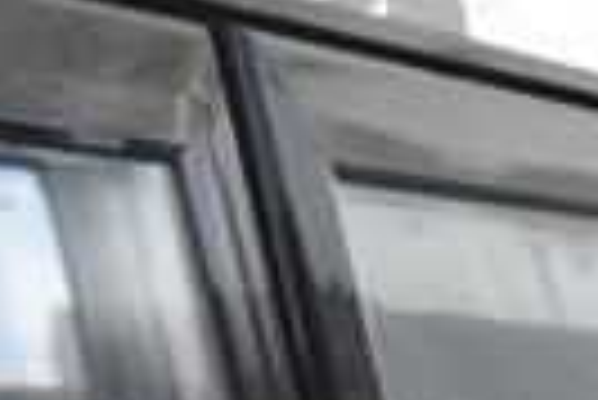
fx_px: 3081
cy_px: -420
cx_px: -400
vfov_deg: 7.1
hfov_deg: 10.6
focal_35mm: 185
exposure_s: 1/250
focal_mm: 27
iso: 6400
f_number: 8
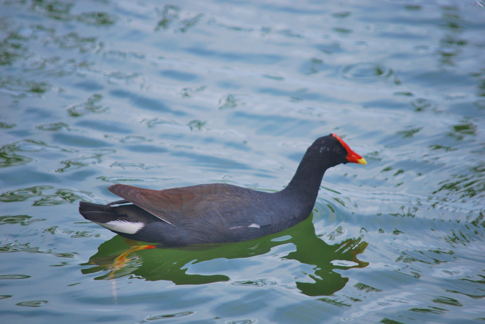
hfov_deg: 5.3
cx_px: 242
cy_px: 162
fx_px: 5260
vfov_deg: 3.5
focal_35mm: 390
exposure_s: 1/500
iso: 280
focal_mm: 260
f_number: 5.6
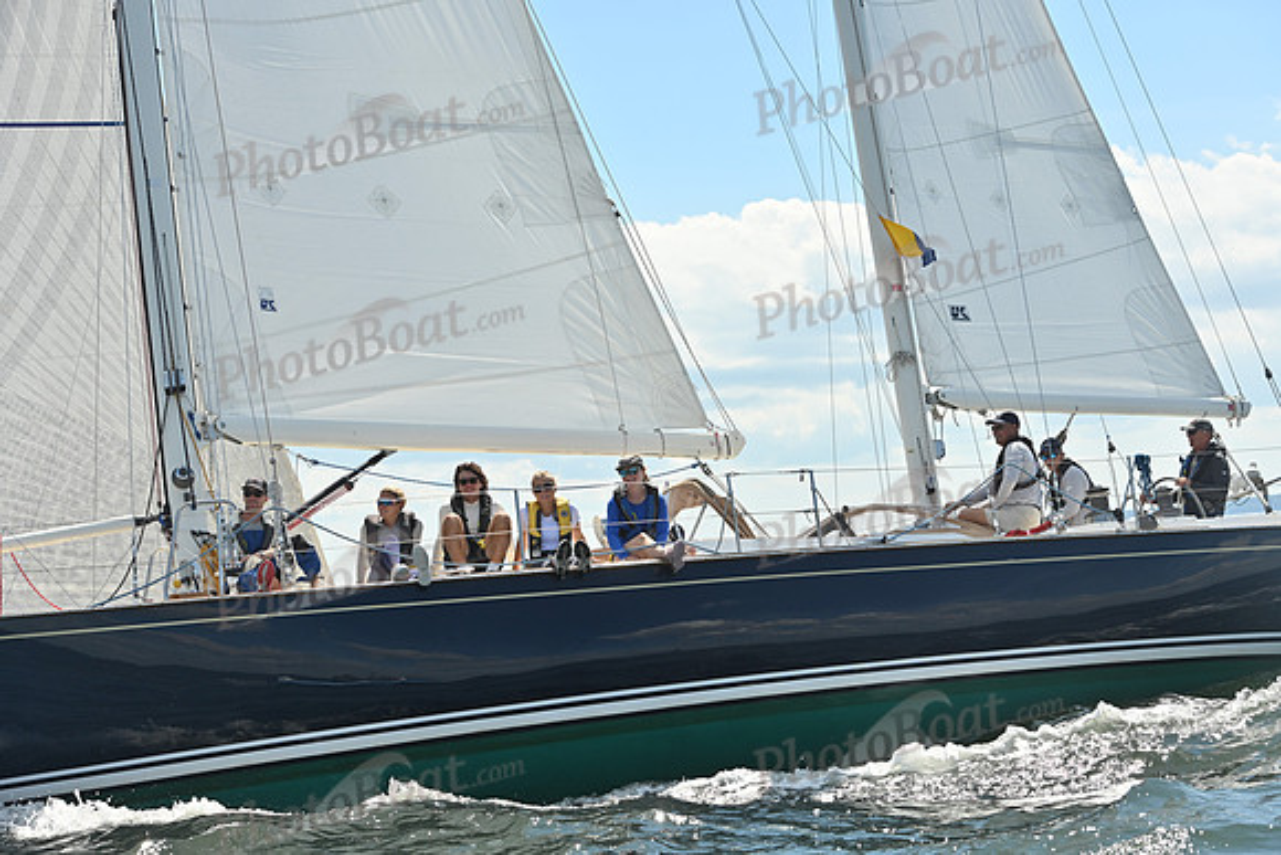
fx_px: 2491
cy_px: 428
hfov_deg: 28.8
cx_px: 640
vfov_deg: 19.5
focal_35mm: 70
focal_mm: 70
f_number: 8
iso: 250
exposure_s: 1/1250
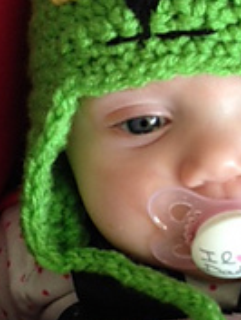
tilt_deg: -58.6
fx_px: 862
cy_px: 47
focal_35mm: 93
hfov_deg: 15.7
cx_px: 211
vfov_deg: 20.7
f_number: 2.4
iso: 80
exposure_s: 1/20
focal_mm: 4.12
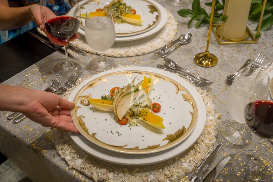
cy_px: 91
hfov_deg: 45.4
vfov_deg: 31.2
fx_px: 326
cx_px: 136
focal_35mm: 43
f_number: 5.6
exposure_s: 1/50
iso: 500
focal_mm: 43
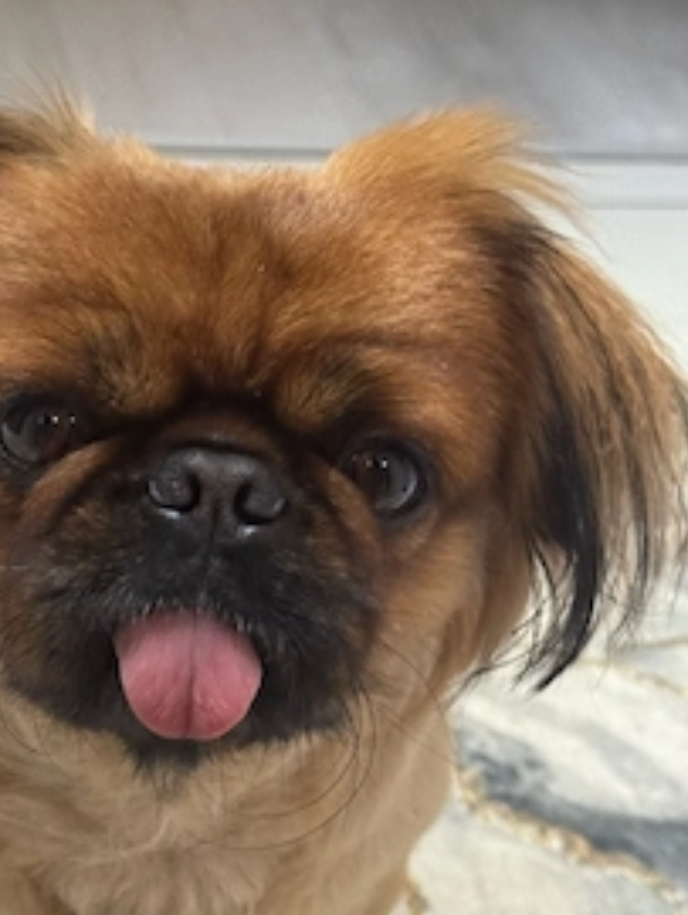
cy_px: 613
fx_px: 1879
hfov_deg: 20.7
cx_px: 220
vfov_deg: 27.2
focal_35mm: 71
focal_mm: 6.76
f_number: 1.78
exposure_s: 1/33
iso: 400
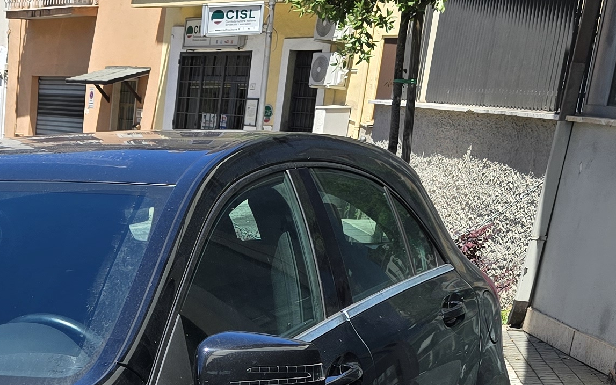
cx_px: -179
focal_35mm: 85
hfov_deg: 22.0
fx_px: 1427
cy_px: 683
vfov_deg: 13.8
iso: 12
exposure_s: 1/458
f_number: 1.7
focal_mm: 6.3
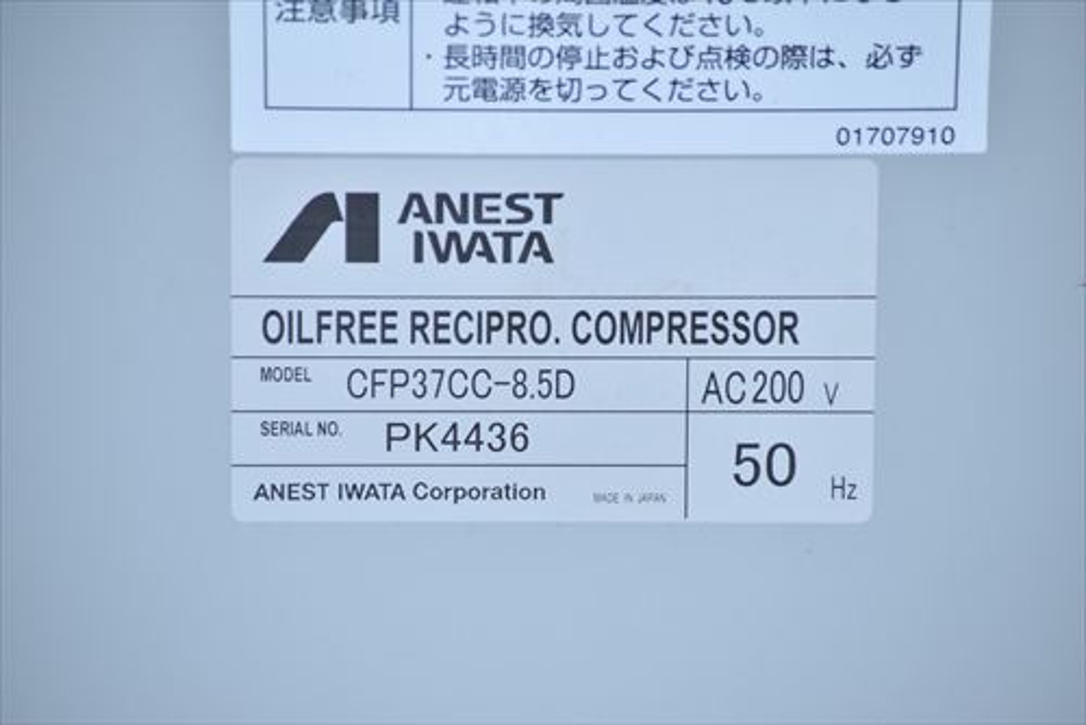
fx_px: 9055
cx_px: 543
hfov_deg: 6.9
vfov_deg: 4.6
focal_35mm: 300
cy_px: 362
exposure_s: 1/1250
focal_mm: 200
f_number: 6.3
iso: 1250
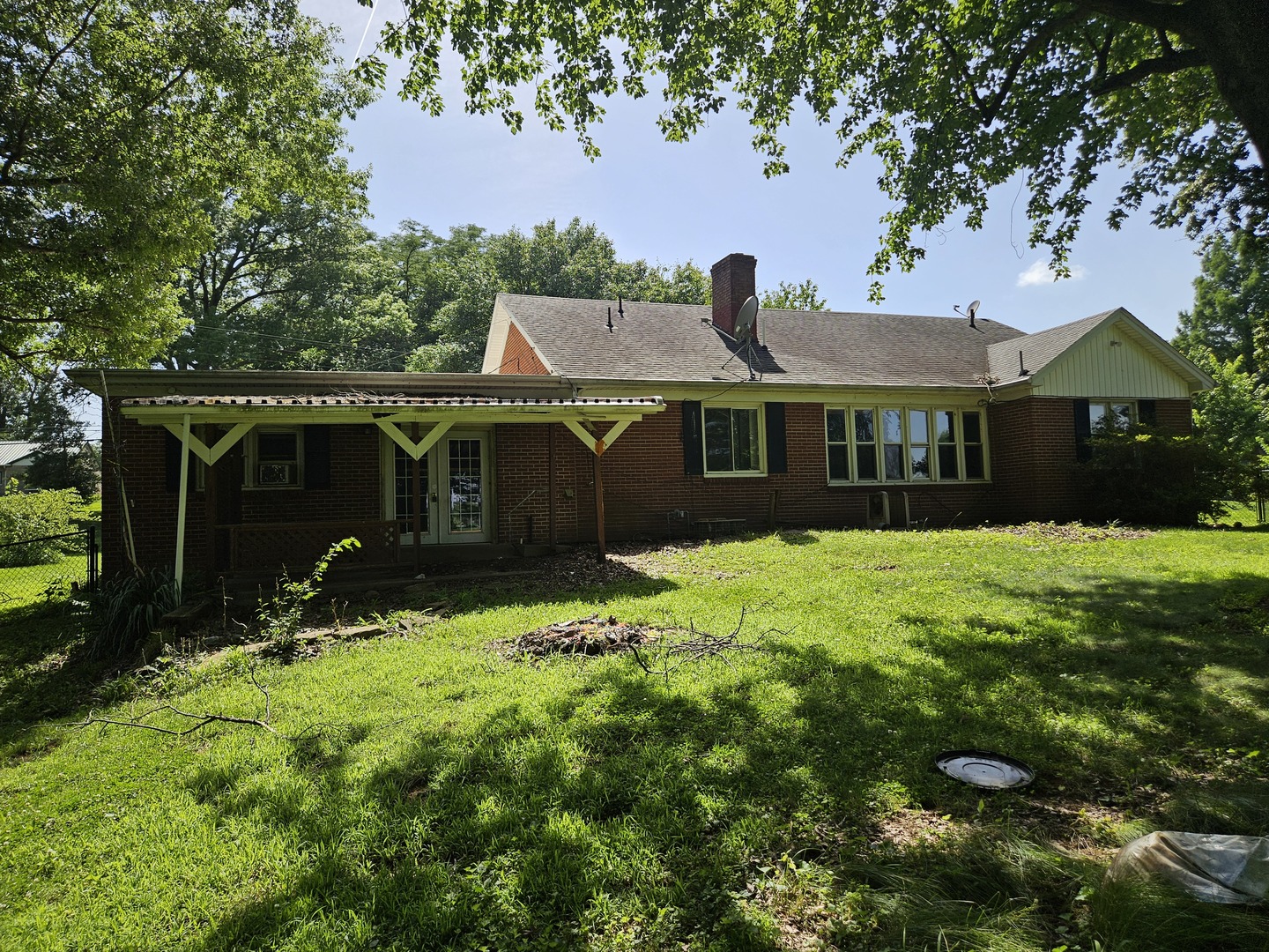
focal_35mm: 23
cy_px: 476
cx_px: 634
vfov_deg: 58.9
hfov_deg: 73.9
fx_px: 843
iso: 25
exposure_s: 1/1358
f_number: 1.8
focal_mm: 5.4
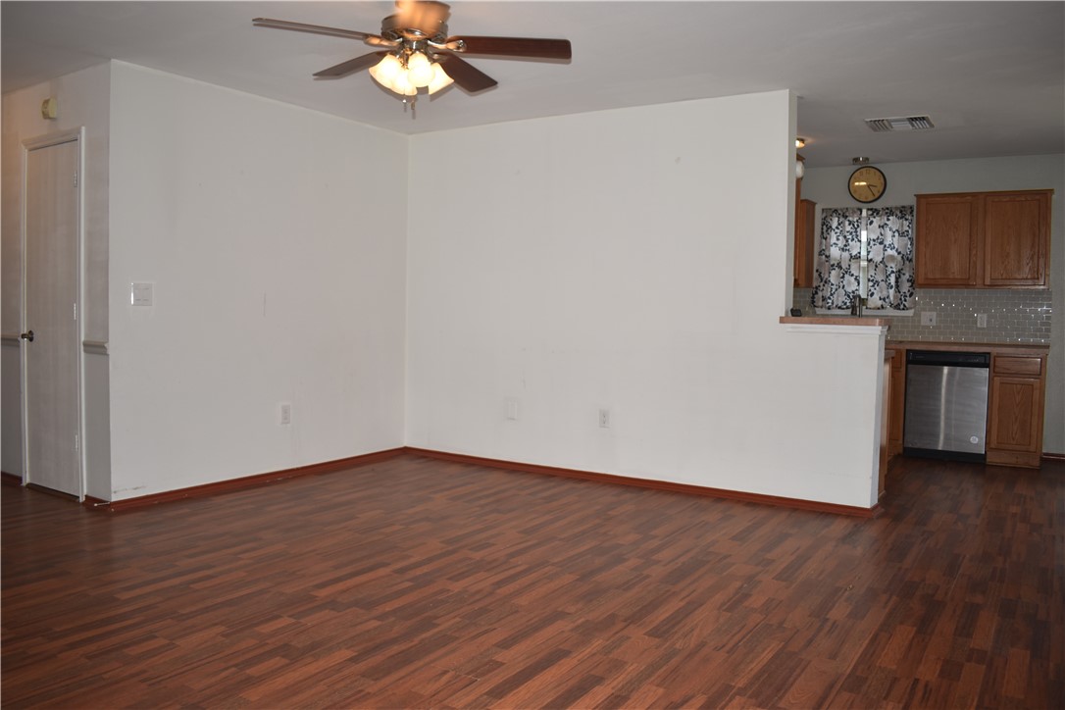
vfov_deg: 47.9
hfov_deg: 67.4
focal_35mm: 27
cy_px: 355
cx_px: 532
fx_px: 799
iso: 100
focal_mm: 18
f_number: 3.5
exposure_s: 1/60
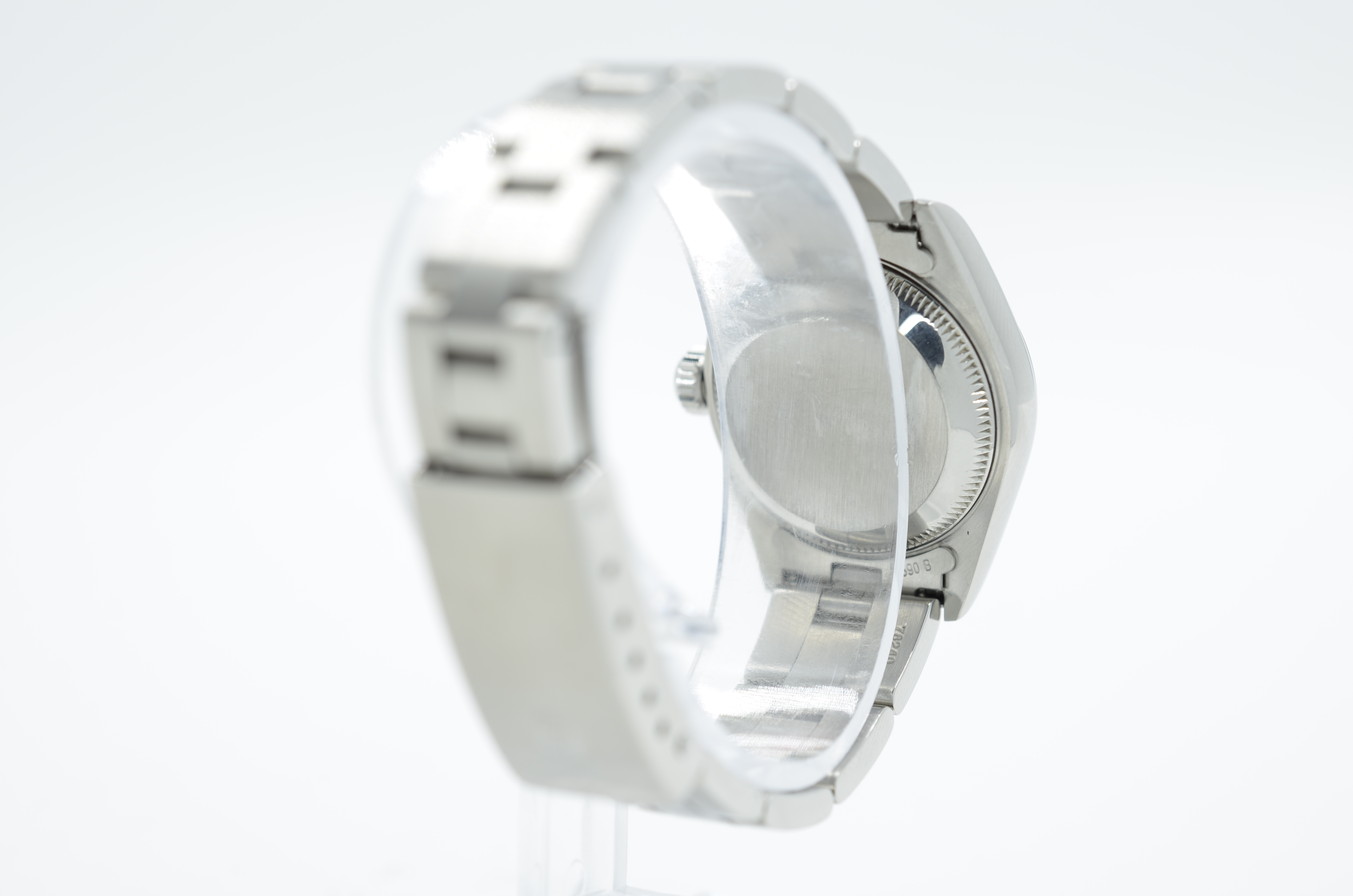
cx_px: 676
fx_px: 2250
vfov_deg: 22.5
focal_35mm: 60
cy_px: 448
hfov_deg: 33.5
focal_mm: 40
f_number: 8
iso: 100
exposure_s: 1/50
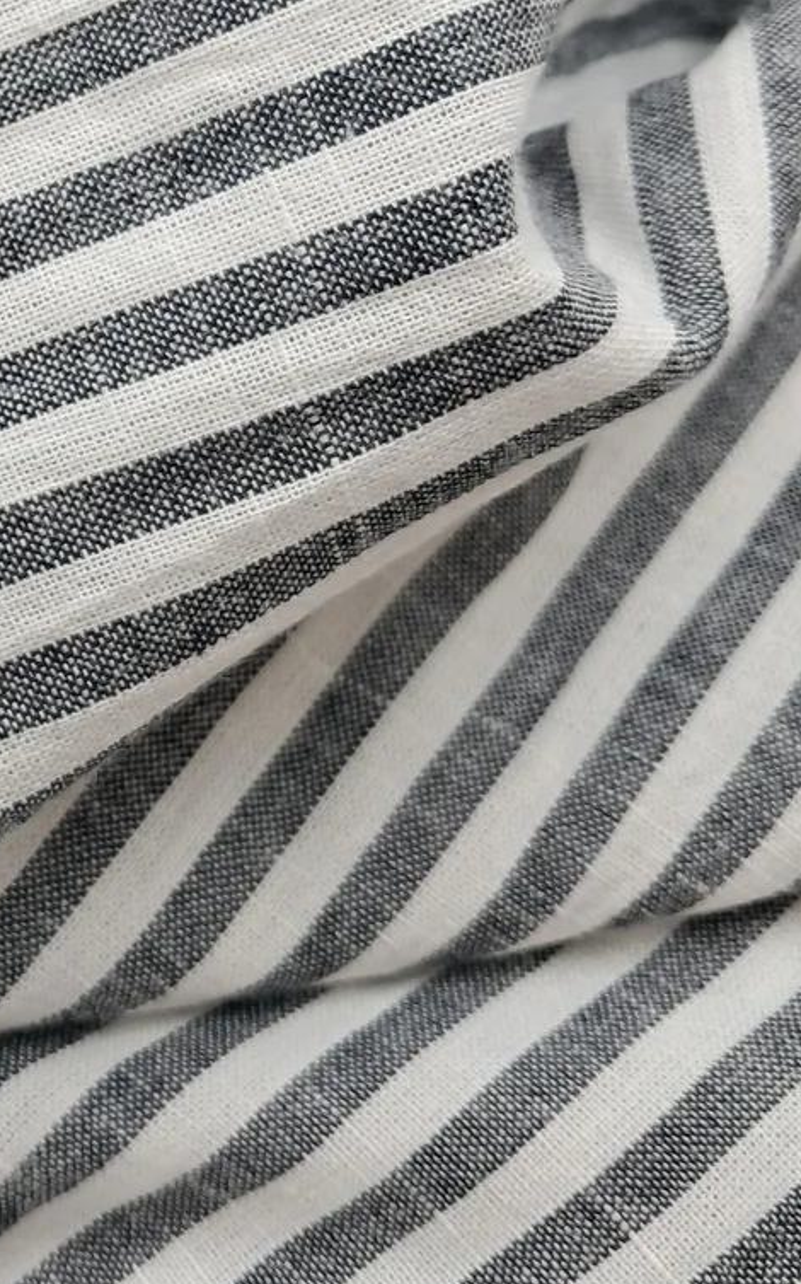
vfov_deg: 27.6
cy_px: 242
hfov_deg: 16.8
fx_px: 2552
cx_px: -261
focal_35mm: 73
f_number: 1.8
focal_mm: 4
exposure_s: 1/50
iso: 50
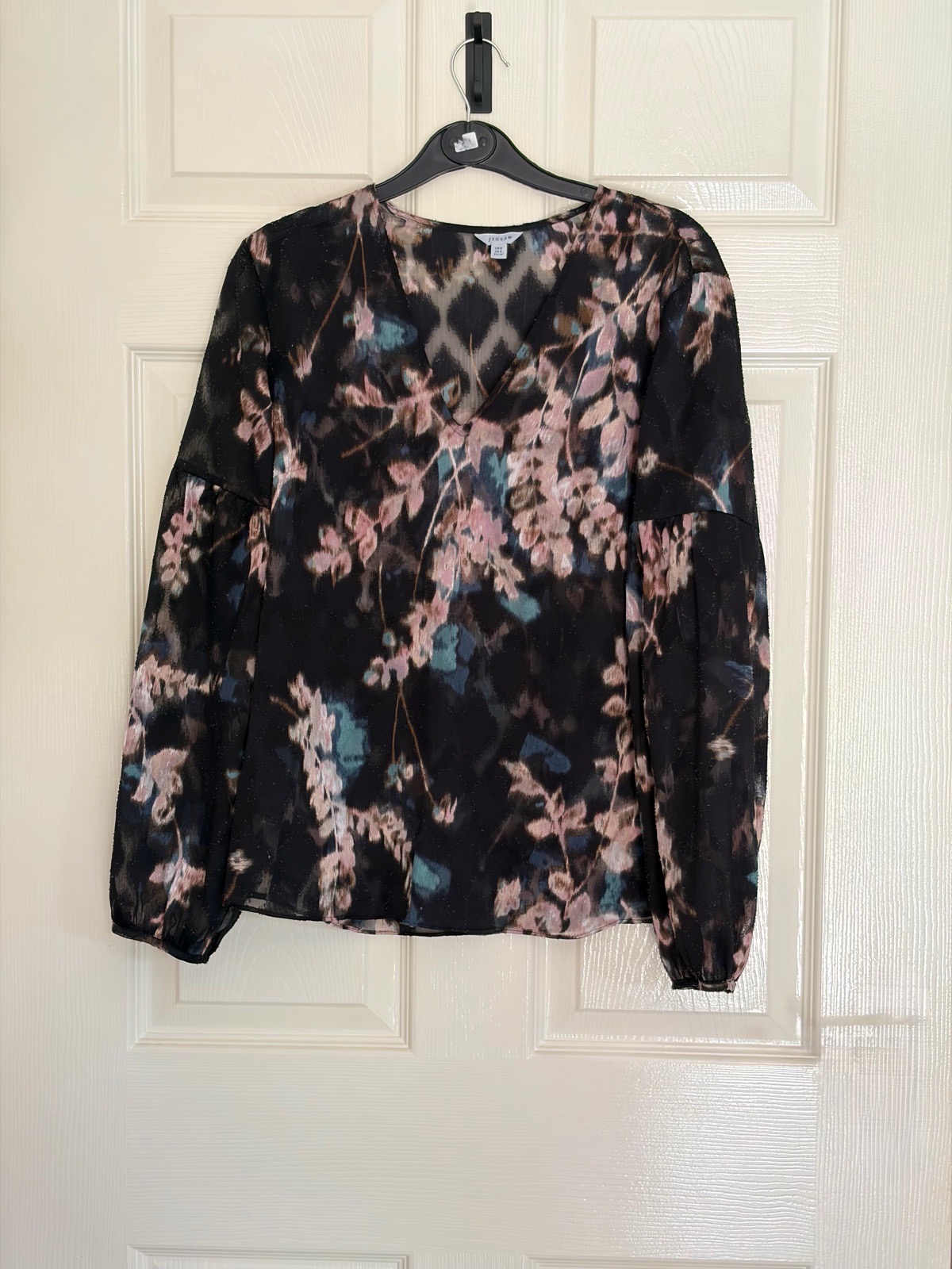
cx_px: 476
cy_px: 634
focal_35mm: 52
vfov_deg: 36.8
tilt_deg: -4.9
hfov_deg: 28.0
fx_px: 1907
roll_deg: -1.2
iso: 50
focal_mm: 5.96
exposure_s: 1/65
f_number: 1.6
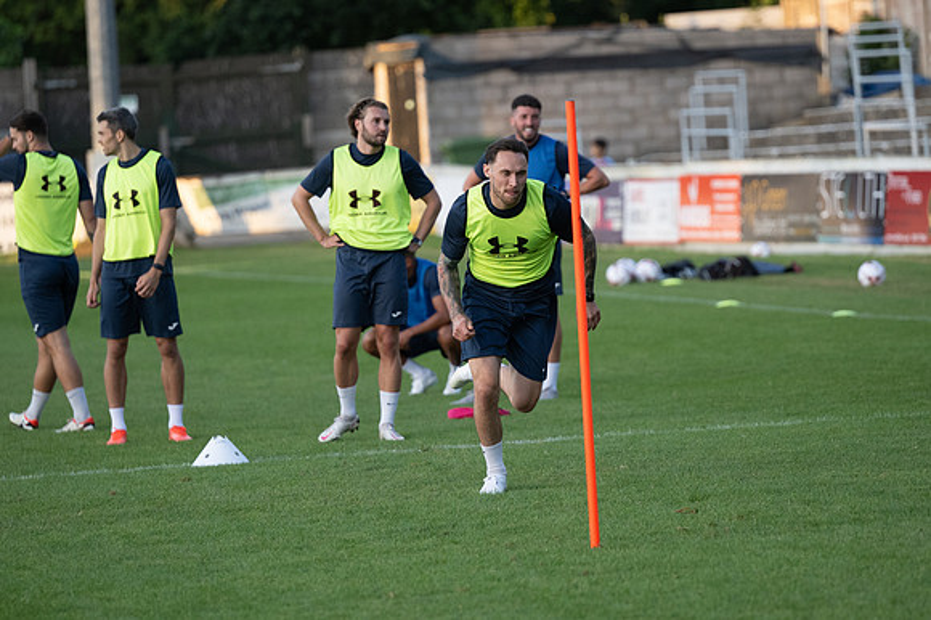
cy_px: 310
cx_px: 466
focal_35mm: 240
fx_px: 6203
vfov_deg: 5.7
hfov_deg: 8.6
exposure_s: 1/1600
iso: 1000
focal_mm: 160
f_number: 2.8
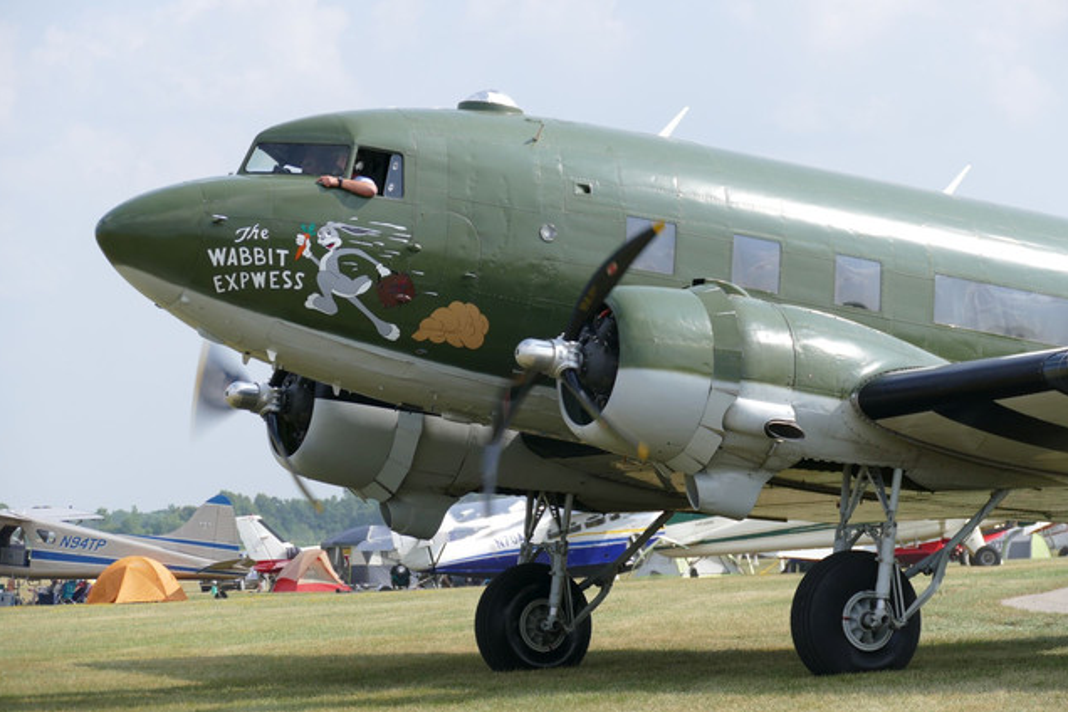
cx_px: 532
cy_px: 357
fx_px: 4776
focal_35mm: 161
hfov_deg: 12.8
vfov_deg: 8.5
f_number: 3.9
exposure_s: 1/1000
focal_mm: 58.01
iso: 125
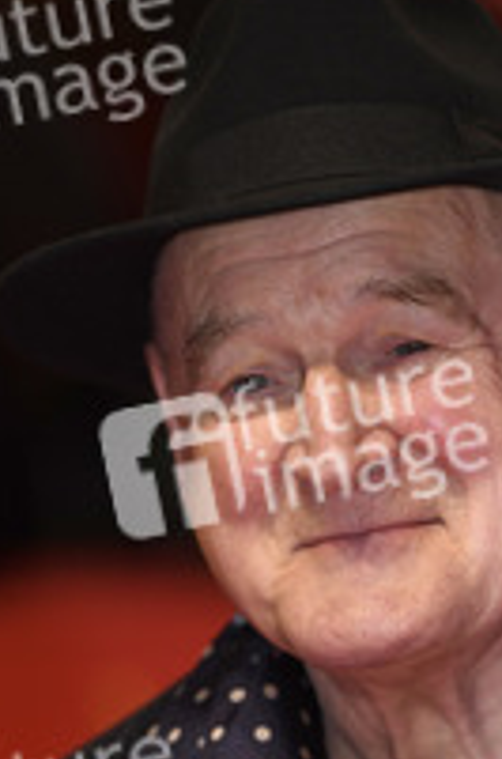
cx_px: 404
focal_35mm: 369
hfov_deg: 3.7
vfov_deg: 5.6
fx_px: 7758
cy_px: 638
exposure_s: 1/400
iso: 800
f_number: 3.5
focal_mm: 185
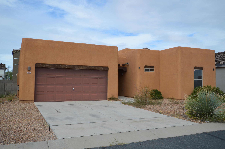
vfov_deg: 39.9
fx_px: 206
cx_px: 112
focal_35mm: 33
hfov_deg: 57.3
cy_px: 74
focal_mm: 22
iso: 100
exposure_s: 1/250
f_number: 8
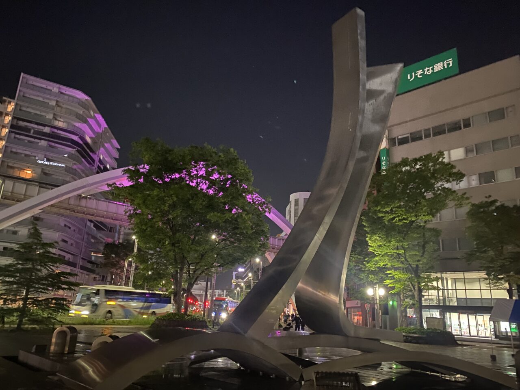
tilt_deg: +16.6
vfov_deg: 53.1
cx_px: 260
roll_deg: -2.5
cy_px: 195
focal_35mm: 26
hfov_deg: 67.3
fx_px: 391
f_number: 1.8
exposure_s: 1/14
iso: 1250
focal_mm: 4.25
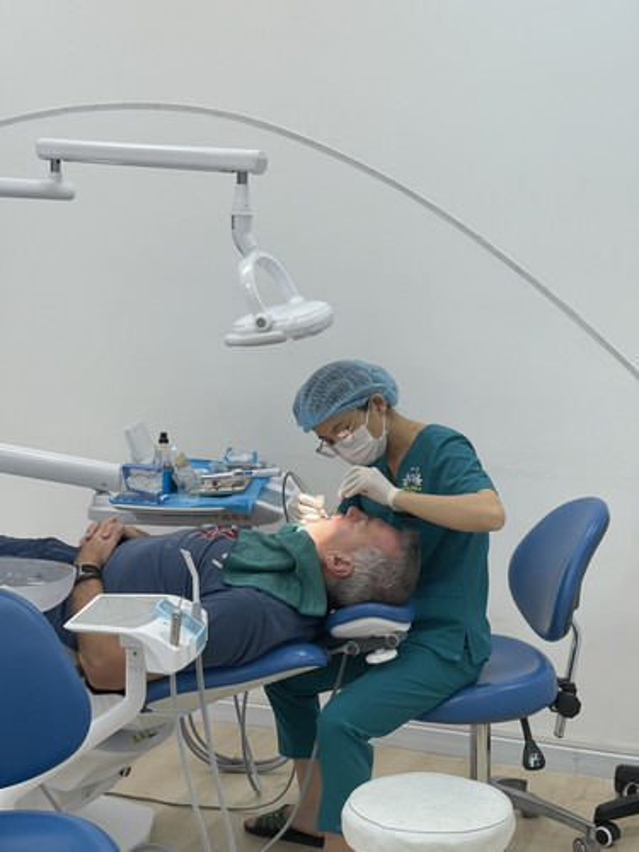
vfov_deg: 30.3
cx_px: 320
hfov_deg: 22.9
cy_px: 426
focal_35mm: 64
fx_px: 1575
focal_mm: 7.5
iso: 32
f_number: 2.2
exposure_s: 1/100
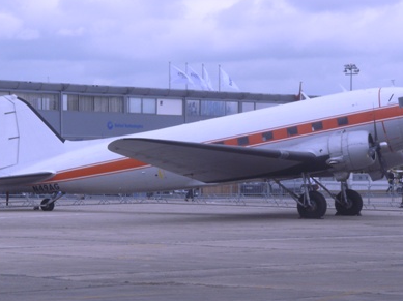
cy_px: 186
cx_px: 283
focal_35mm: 168
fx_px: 1954
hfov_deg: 11.8
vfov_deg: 8.8
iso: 80
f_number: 4.5
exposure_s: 1/500
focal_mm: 17
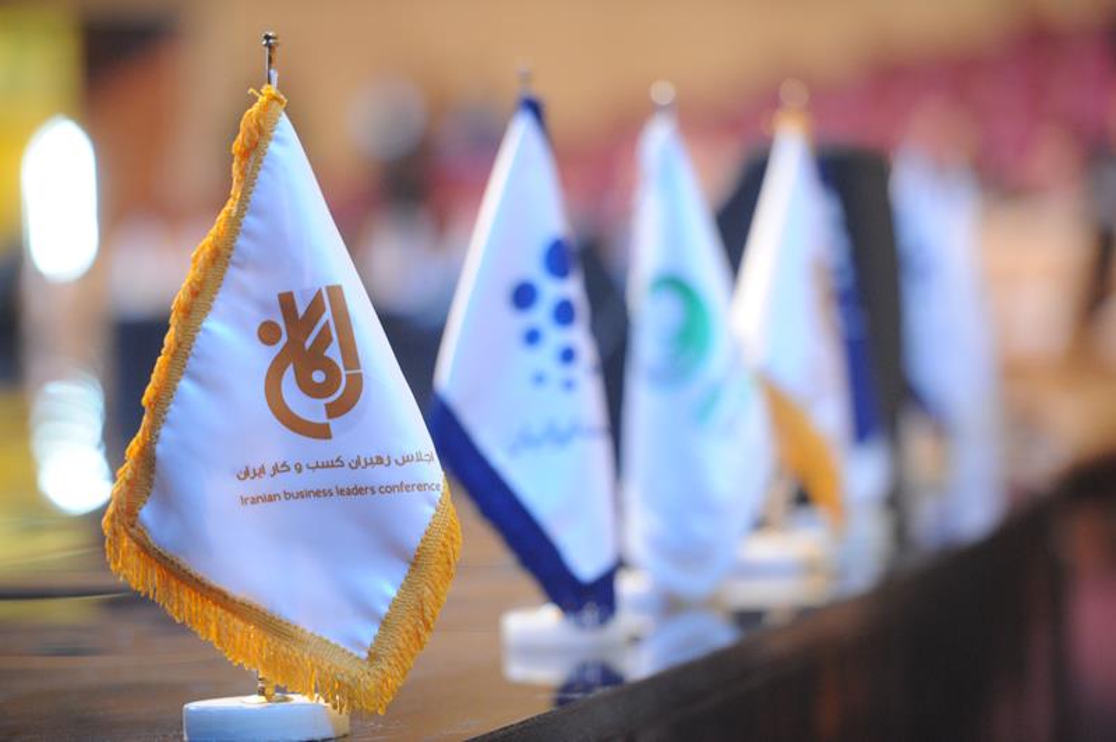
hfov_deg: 12.1
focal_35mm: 170
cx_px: 558
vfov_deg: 8.1
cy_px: 371
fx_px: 5266
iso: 4000
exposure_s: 1/60
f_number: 2.8
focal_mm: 170
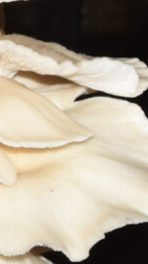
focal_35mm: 403
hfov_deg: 2.9
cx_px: -559
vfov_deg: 5.3
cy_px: -93
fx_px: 2817
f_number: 10
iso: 400
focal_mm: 42
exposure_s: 1/160
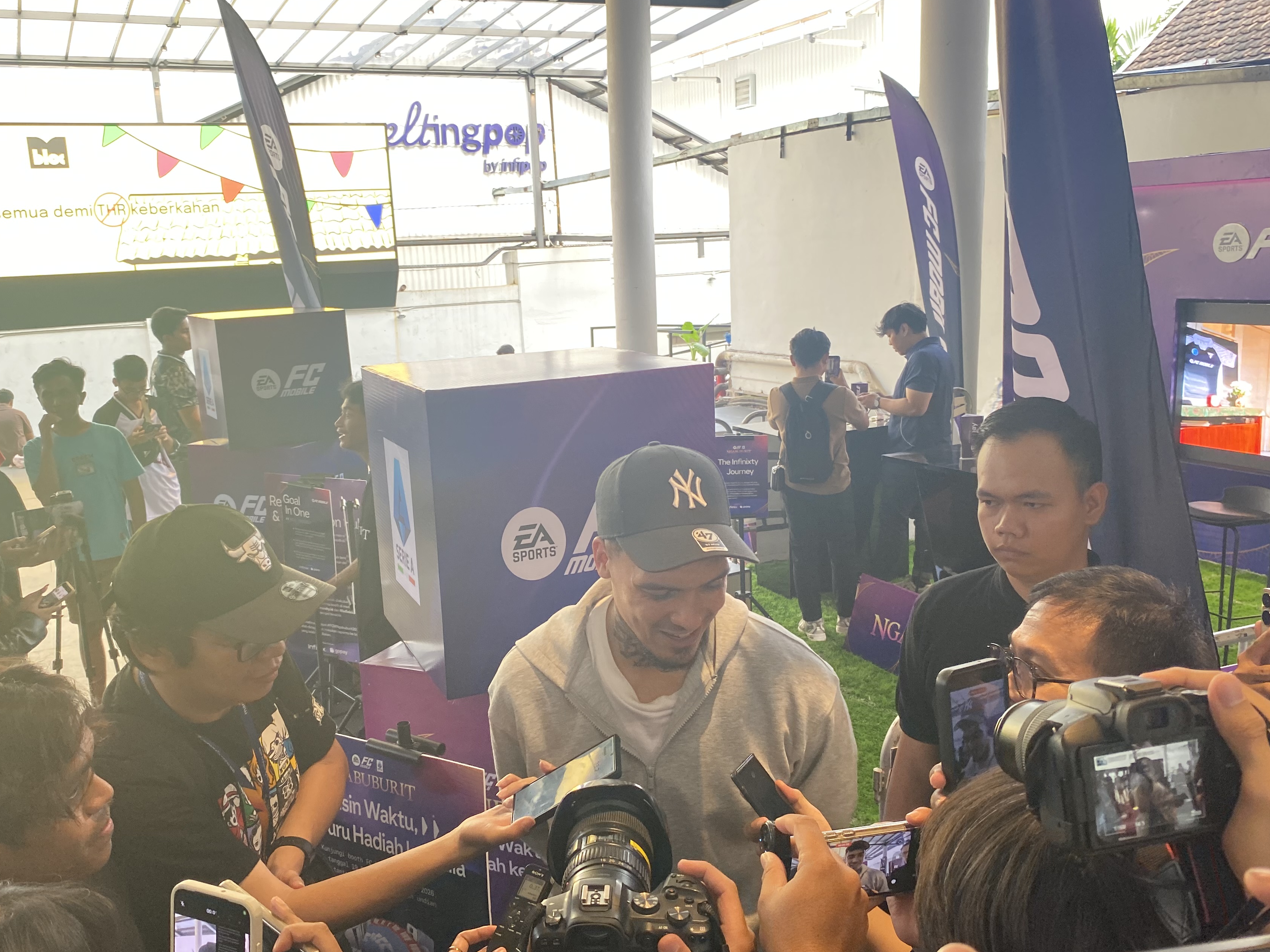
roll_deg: +2.5
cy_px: 497
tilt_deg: -11.5
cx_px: 590
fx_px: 1137
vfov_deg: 45.4
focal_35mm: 31
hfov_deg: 58.3
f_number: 1.8
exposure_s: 1/121
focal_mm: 4.25
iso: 100
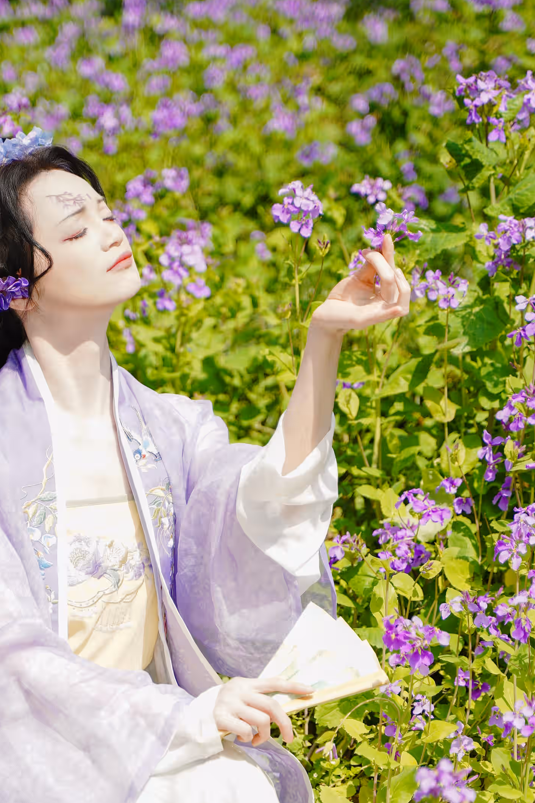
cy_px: 609
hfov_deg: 10.9
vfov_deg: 16.3
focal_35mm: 125
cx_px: 154
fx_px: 2787
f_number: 2.8
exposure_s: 1/800
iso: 100
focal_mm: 69
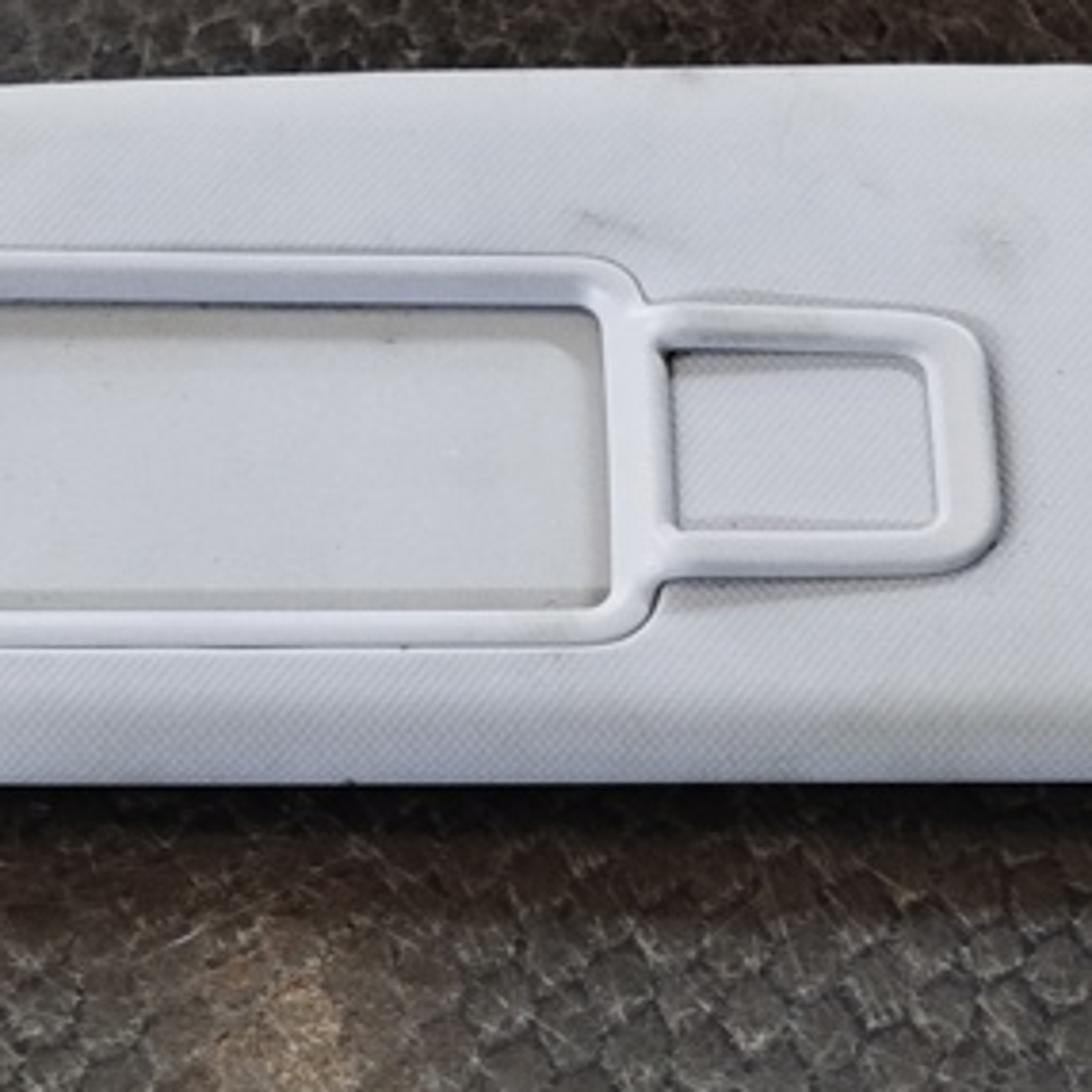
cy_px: 458
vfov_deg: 18.3
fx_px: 3391
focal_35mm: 95
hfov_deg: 18.3
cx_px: 458
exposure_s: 1/33
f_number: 1.7
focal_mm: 5.31
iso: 500
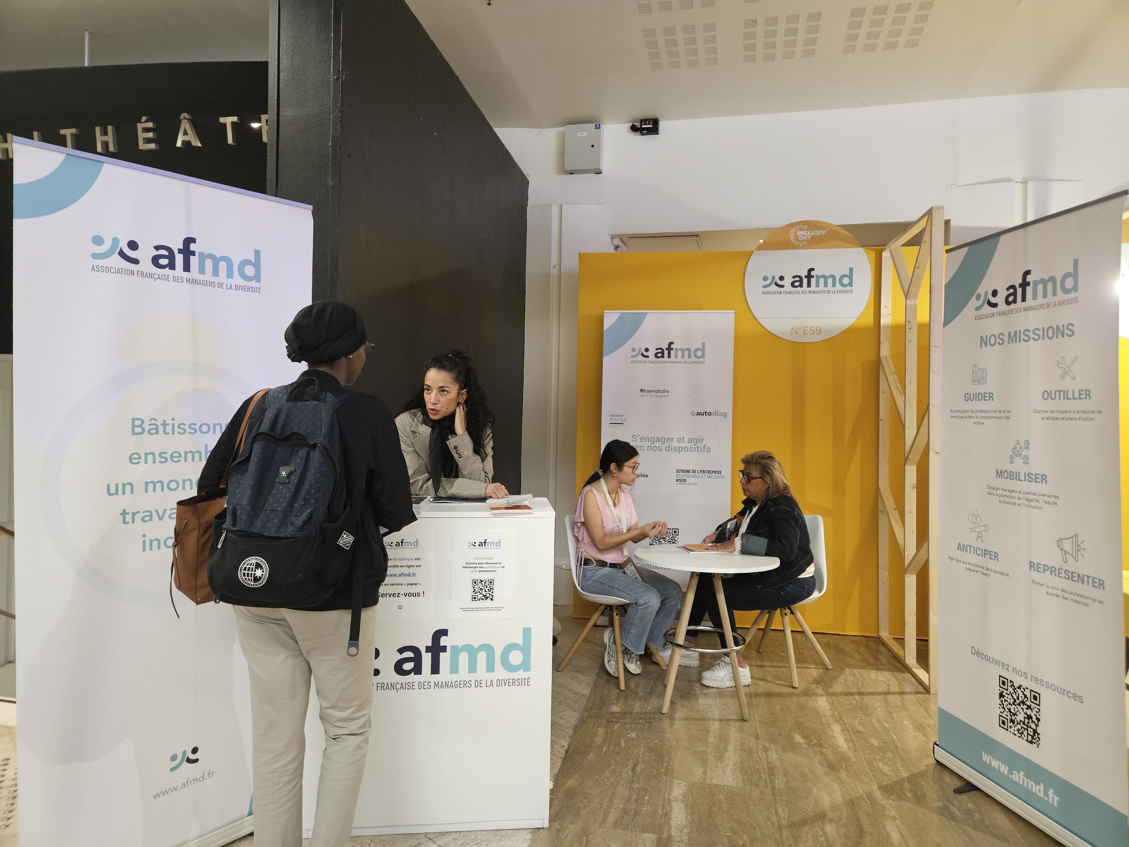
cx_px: 564
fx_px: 750
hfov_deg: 73.9
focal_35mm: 23
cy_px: 424
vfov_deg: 58.9
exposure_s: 1/50
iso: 640
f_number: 1.8
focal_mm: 5.4
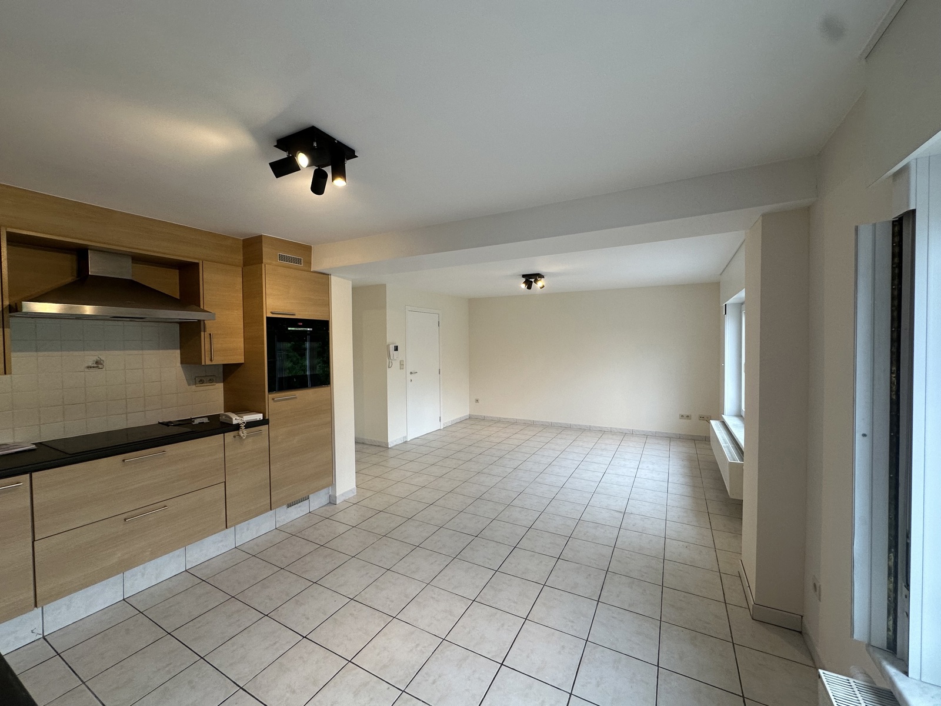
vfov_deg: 85.7
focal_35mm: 14
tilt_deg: -1.4
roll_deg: +0.7
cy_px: 353
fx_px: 381
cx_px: 470
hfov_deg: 102.1
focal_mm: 2.22
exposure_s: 1/100
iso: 100
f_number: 2.2
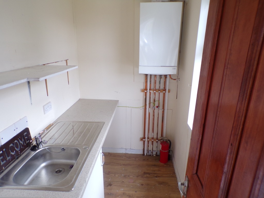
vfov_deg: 56.8
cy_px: 99
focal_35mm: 24
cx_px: 132
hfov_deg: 71.6
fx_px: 183
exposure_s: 1/34
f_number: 3
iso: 104
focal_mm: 4.3
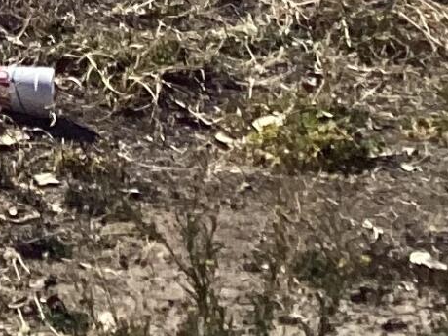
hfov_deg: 9.1
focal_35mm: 202
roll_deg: -2.2
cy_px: -593
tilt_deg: -5.0
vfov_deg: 6.8
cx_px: -501
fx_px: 2614
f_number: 2.4
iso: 25
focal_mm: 3.3
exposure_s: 1/2717
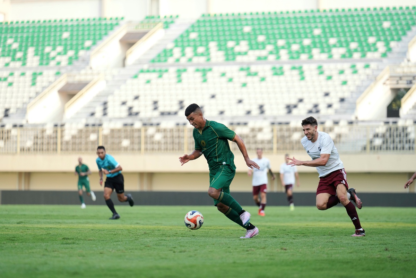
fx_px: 2242
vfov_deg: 7.1
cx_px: 208
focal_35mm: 194
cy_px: 139
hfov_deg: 10.6
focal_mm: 194
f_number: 2.8
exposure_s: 1/1250
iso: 320
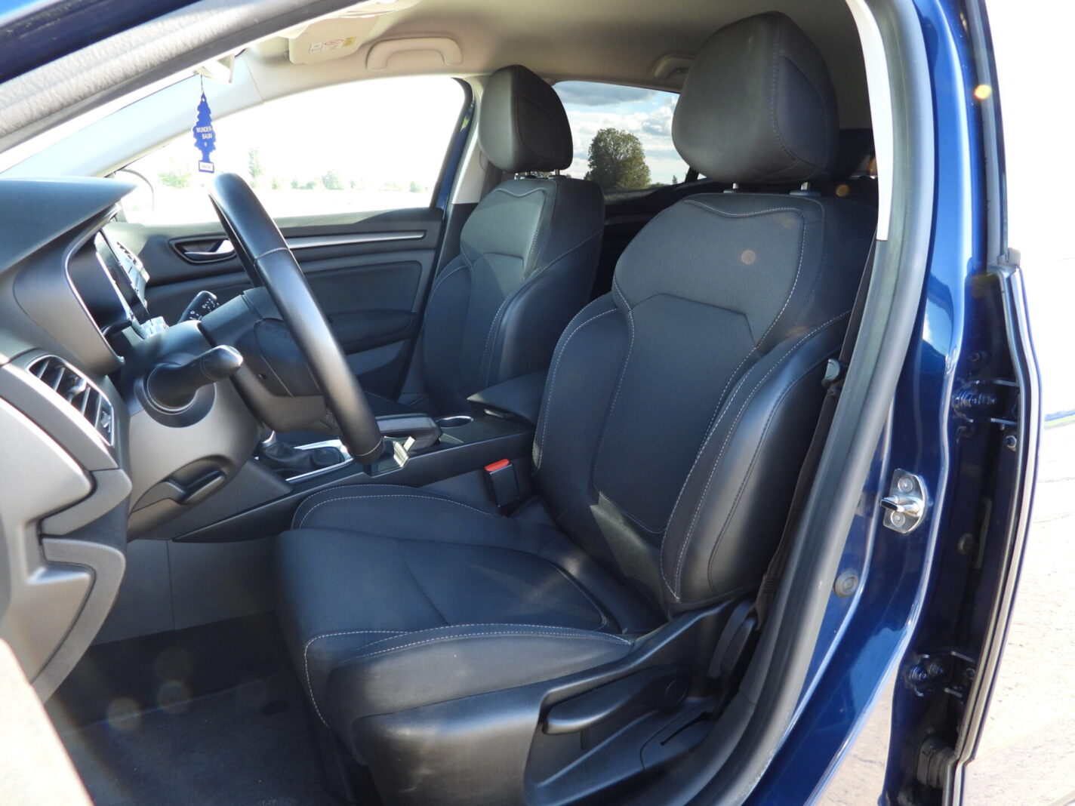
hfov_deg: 71.6
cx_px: 538
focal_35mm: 24
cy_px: 403
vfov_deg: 56.8
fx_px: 745
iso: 180
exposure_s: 1/30
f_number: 2.8
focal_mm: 4.3
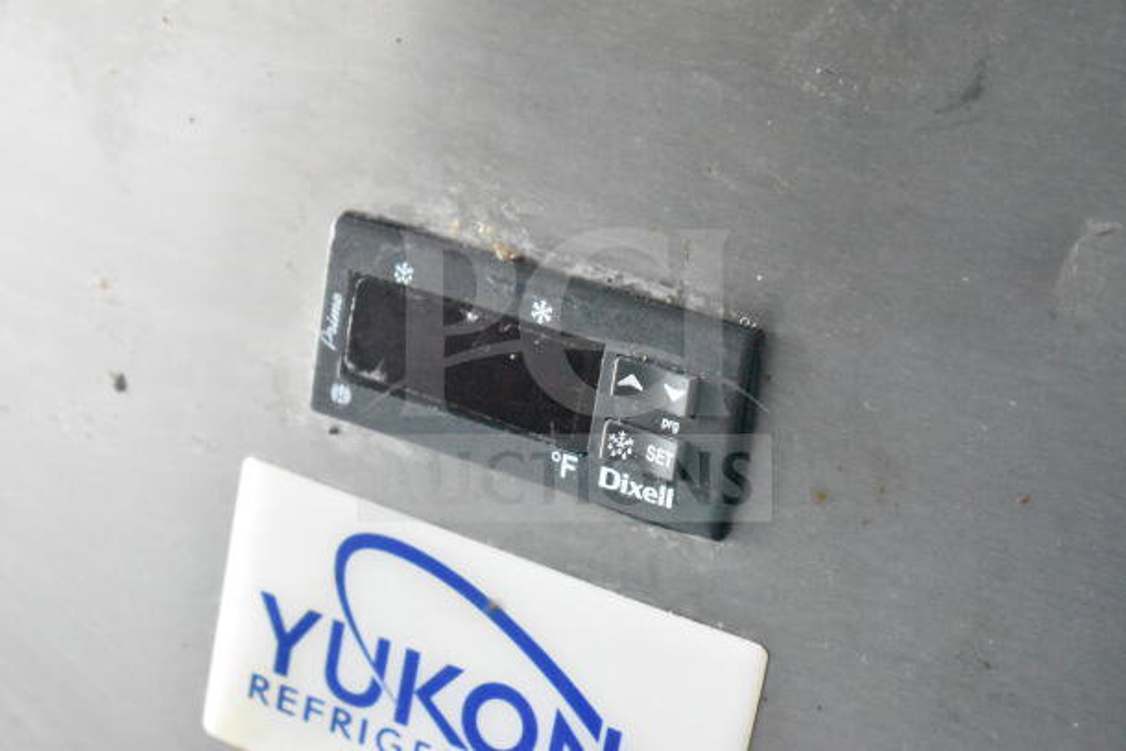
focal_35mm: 82
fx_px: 2581
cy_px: 376
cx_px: 563
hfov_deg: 24.6
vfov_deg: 16.6
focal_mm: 55
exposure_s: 1/100
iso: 20000
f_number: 5.6
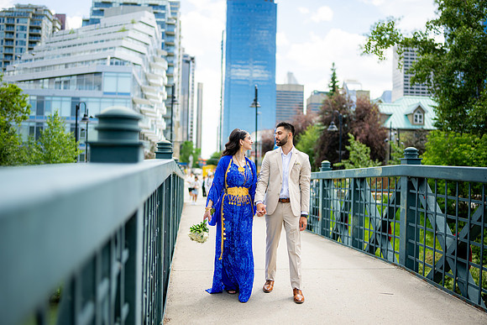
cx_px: 244
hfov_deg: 54.4
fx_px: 474
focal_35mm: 35
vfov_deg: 37.9
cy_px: 162
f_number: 1.2
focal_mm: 35
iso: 125
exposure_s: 1/4000
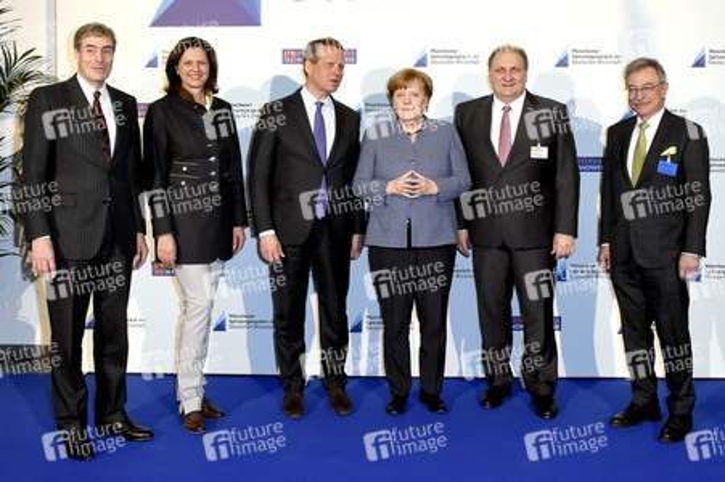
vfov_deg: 39.9
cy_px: 241
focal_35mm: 33
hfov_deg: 57.3
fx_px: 664
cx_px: 362
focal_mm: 22
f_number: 6.3
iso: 1600
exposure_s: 1/160
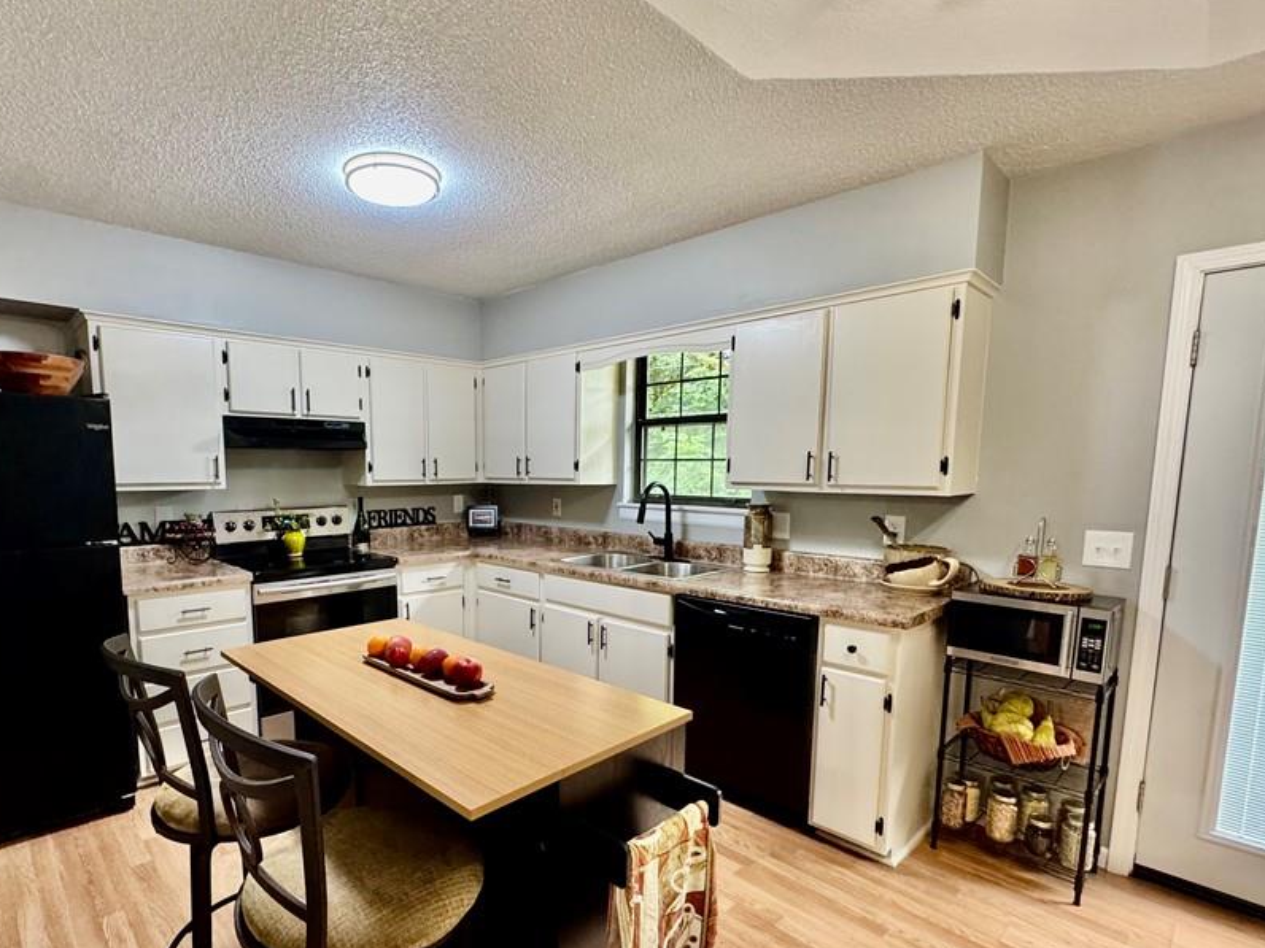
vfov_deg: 71.1
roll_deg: -0.6
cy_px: 548
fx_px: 658
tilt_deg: -8.4
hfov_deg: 87.1
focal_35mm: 18
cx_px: 536
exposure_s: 1/60
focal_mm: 2.22
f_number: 2.2
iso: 320
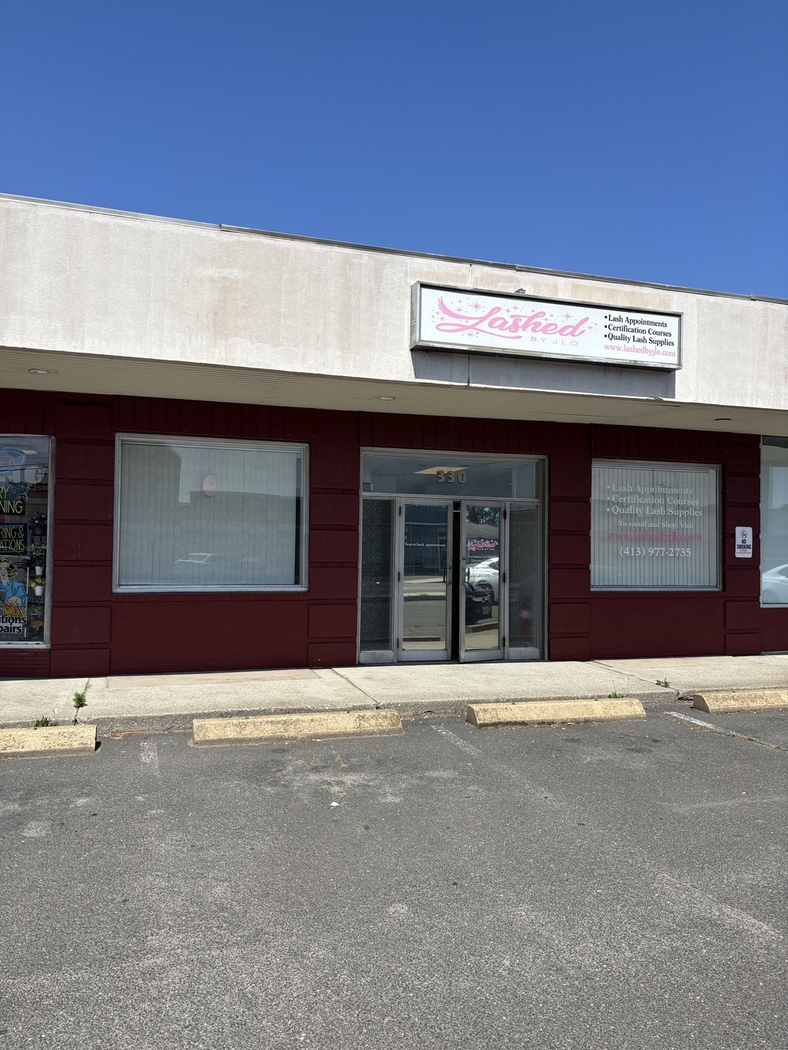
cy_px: 525
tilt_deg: +1.8
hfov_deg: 53.1
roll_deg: -1.6
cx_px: 394
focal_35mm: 26
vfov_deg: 67.3
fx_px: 789
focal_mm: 5.96
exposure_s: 1/3650
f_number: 1.6
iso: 50
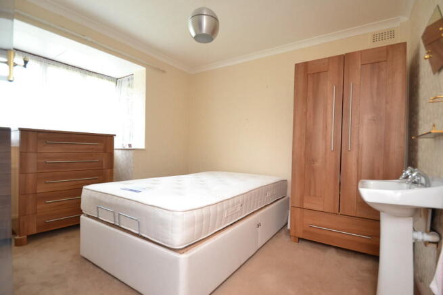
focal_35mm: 16
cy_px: 148
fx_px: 203
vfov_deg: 72.1
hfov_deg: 95.0
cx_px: 222
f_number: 3.5
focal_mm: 11
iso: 400
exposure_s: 1/60
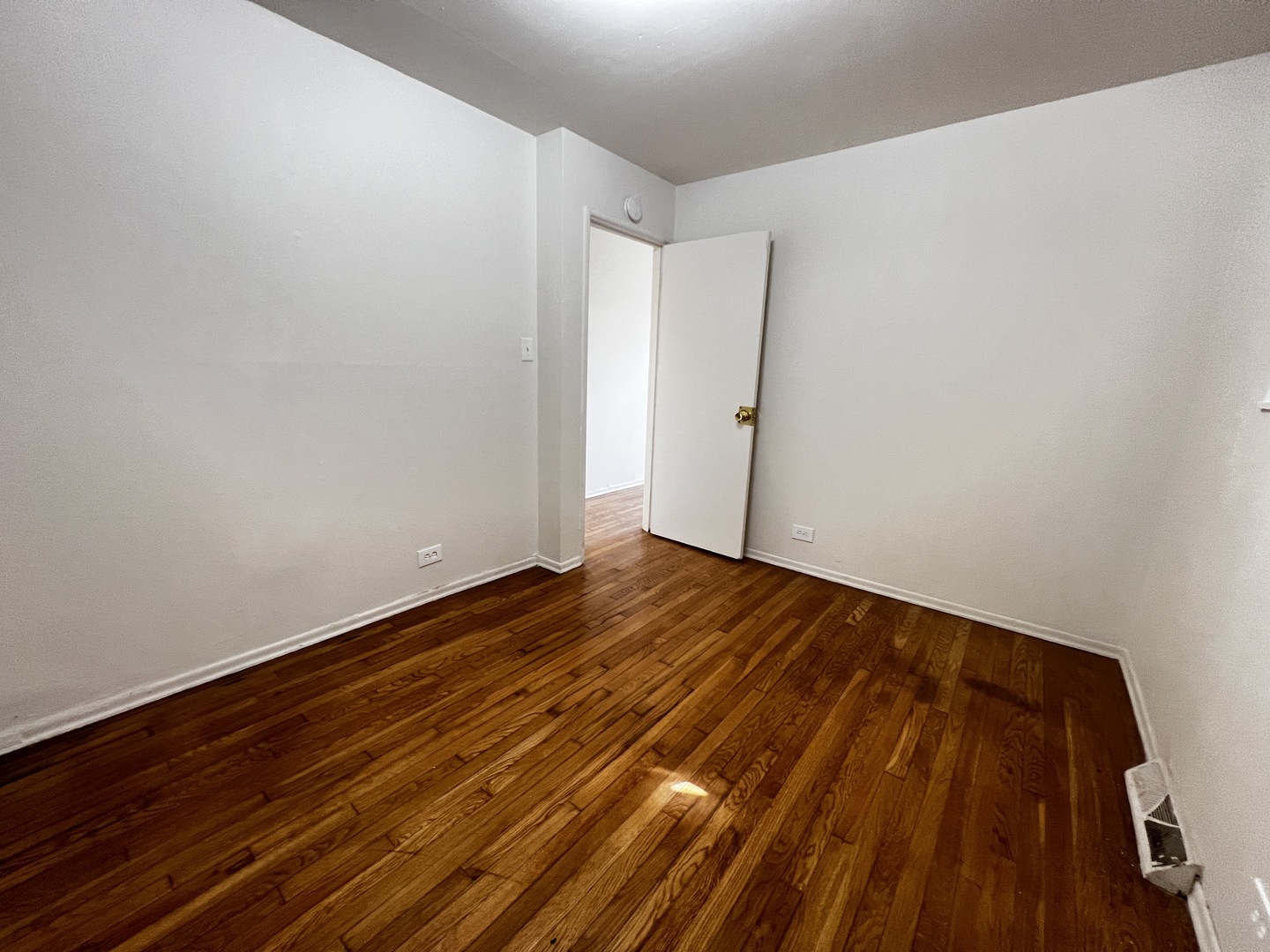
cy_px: 476
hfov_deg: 106.2
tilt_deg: -12.7
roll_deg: -1.5
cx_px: 635
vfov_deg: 89.9
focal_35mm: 13
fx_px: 477
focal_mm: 1.57
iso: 250
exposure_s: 1/60
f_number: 1.8
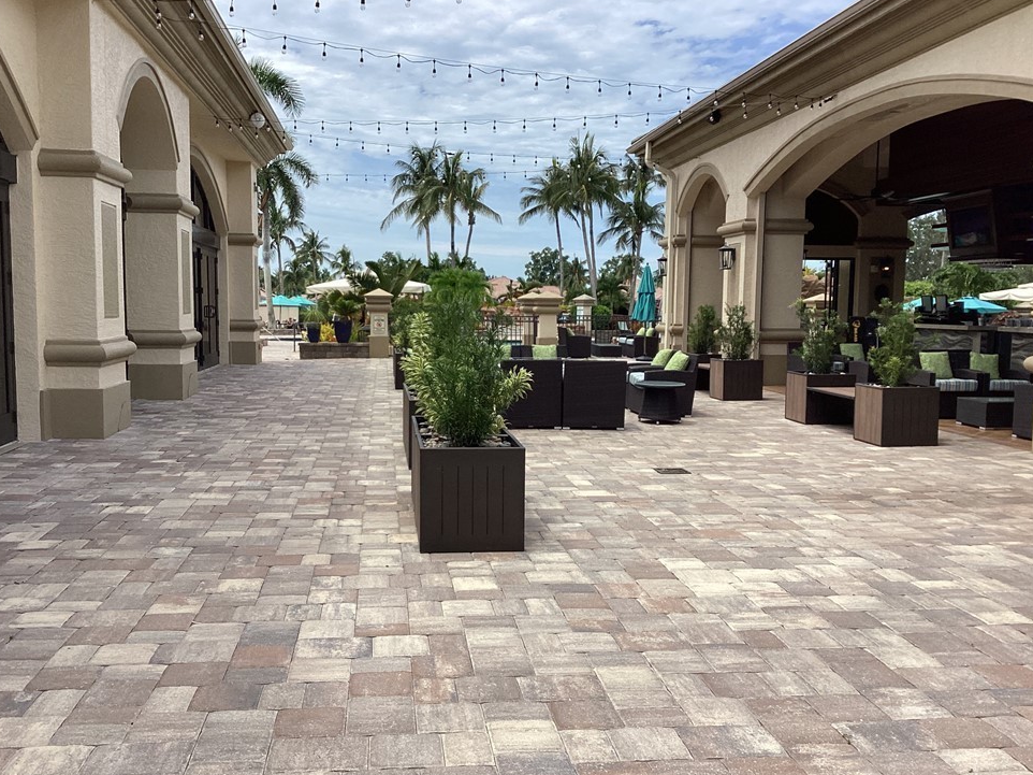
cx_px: 486
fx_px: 985
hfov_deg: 55.3
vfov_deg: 42.9
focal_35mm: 33
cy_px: 396
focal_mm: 3.3
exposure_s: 1/1664
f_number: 2.4
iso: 25
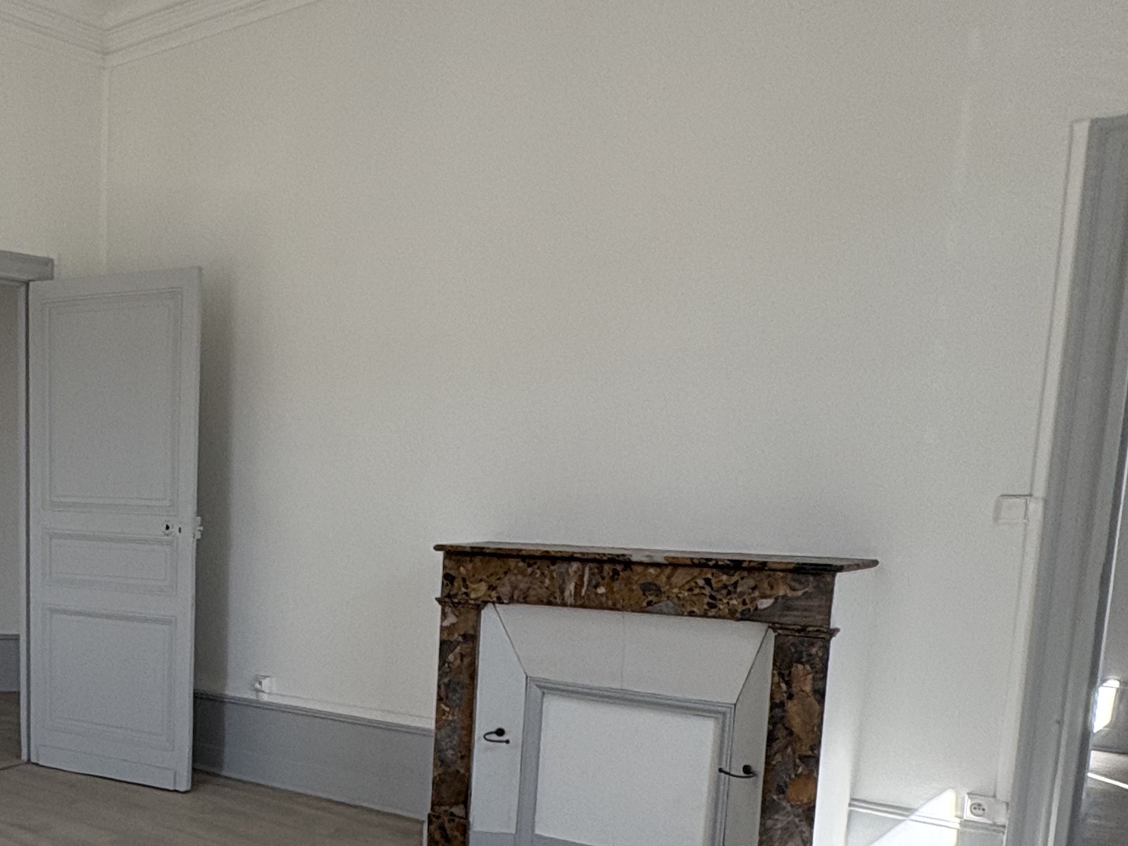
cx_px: 184
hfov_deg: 45.8
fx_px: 1238
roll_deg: -0.2
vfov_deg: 36.5
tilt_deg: -8.3
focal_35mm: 38
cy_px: 671
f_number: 2.2
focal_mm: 2.22
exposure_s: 1/129
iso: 125
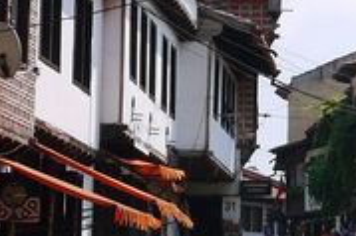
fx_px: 1838
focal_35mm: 186
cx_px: 270
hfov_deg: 11.0
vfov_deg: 7.4
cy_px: 147
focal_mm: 20
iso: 160
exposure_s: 1/400
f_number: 9
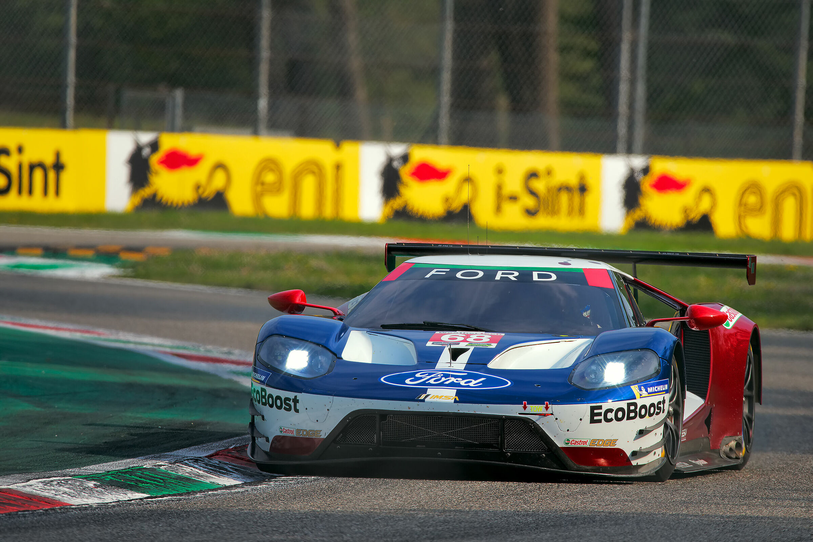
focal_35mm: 600
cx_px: 406
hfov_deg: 3.4
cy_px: 271
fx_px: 13549
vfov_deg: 2.3
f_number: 8
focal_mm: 600
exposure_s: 1/1250
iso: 800
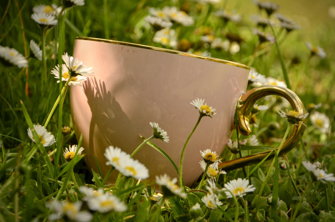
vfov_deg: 7.0
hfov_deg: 10.6
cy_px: 111
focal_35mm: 195
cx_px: 168
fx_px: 1811
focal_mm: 130
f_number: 10
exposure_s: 1/200
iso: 100
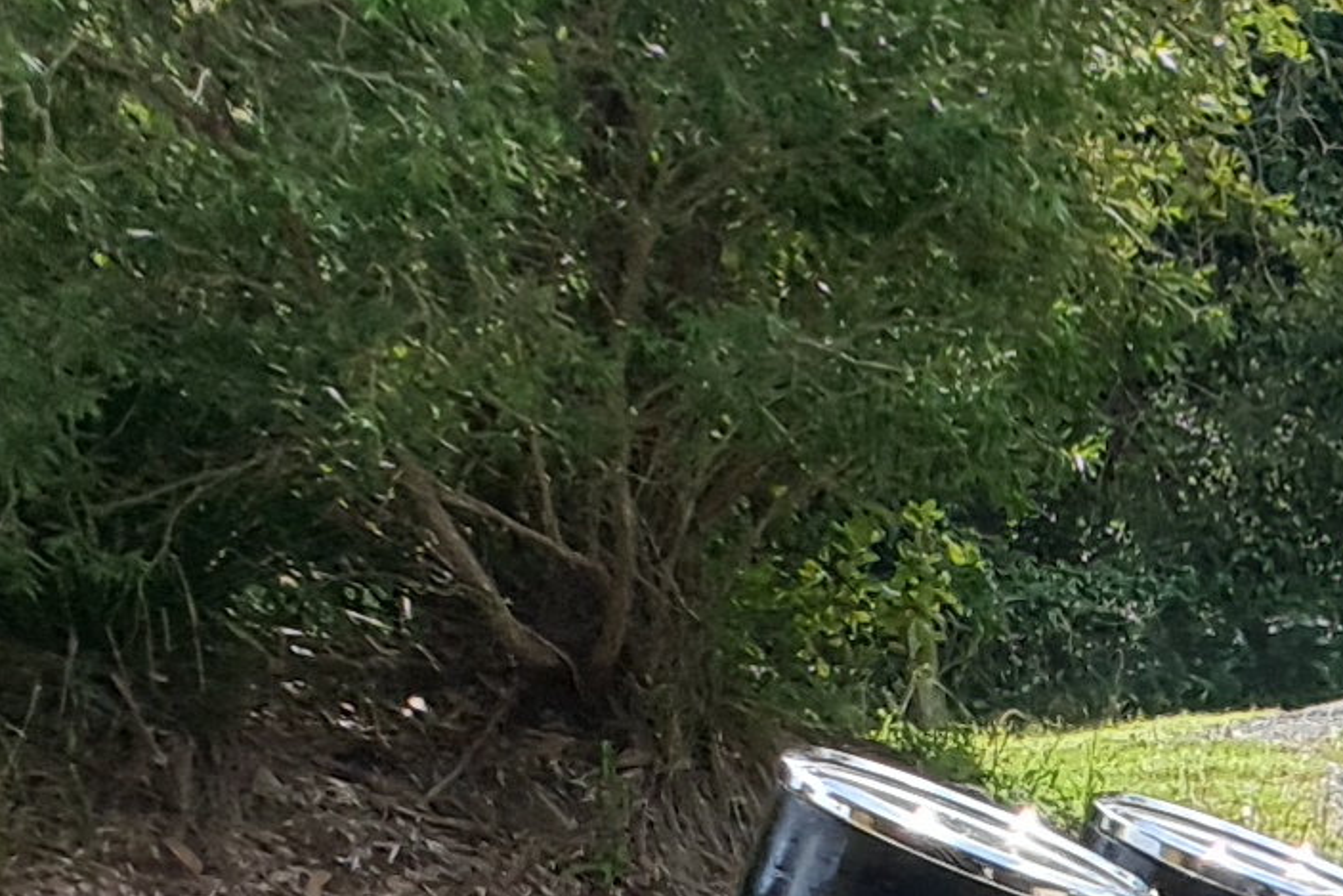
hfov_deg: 10.8
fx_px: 5783
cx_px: 3450
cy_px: 2839
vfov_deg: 7.6
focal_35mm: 155
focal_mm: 4.3
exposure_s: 1/716
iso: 50
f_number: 2.4
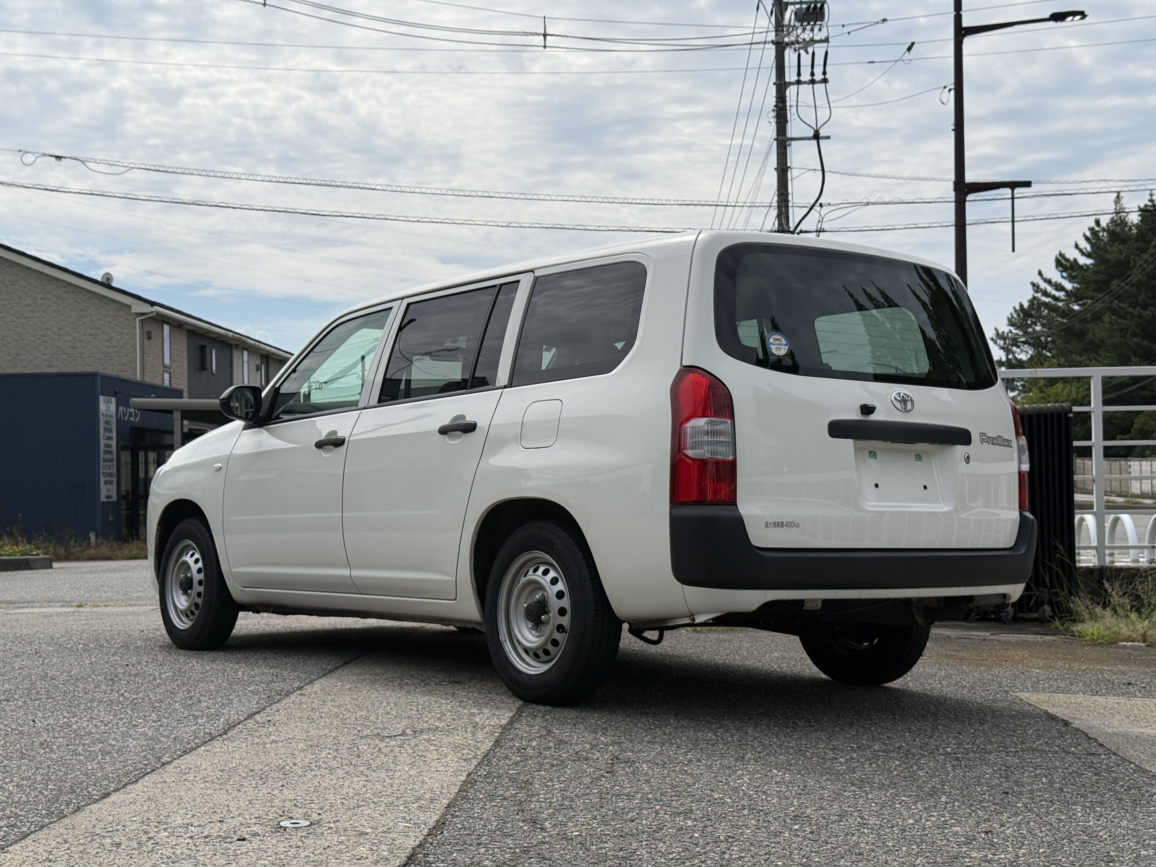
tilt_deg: +2.2
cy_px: 434
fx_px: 1603
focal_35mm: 48
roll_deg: +1.0
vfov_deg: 30.3
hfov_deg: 39.7
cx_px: 578
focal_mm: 6.76
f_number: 1.78
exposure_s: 1/11364
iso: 64
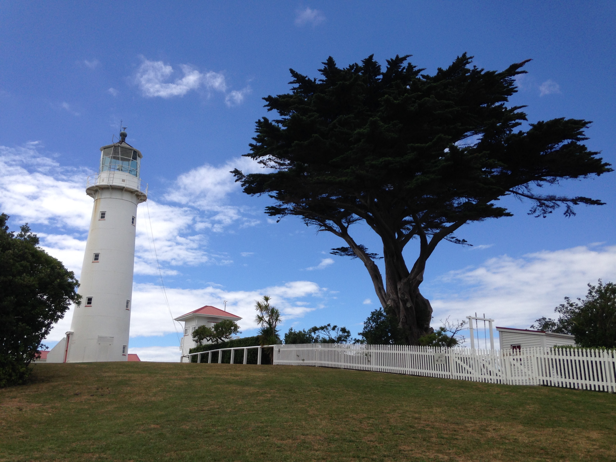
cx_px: 308
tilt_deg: +15.4
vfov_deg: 42.9
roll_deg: -1.2
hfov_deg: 55.4
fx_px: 587
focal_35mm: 33
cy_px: 231
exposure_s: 1/2710
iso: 50
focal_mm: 4.12
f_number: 2.4
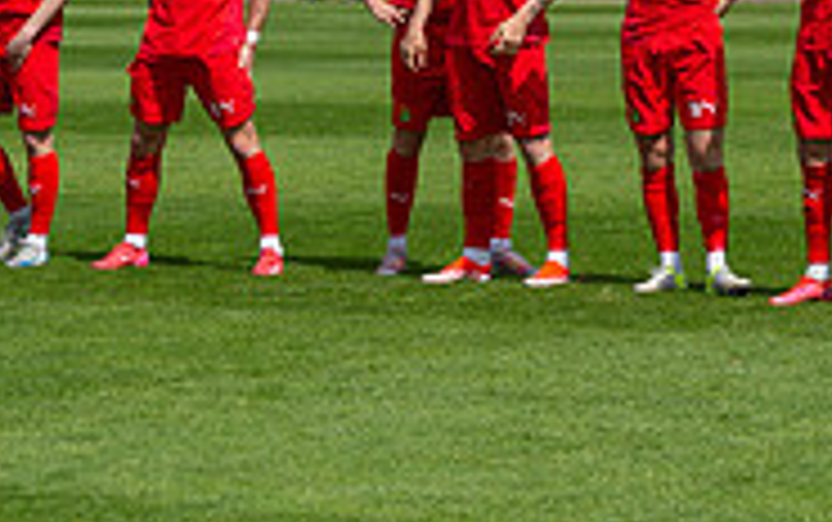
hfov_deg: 8.0
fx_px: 5946
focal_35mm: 262
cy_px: 54
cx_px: 738
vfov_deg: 5.0
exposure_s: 1/1600
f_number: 4
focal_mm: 82
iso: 100
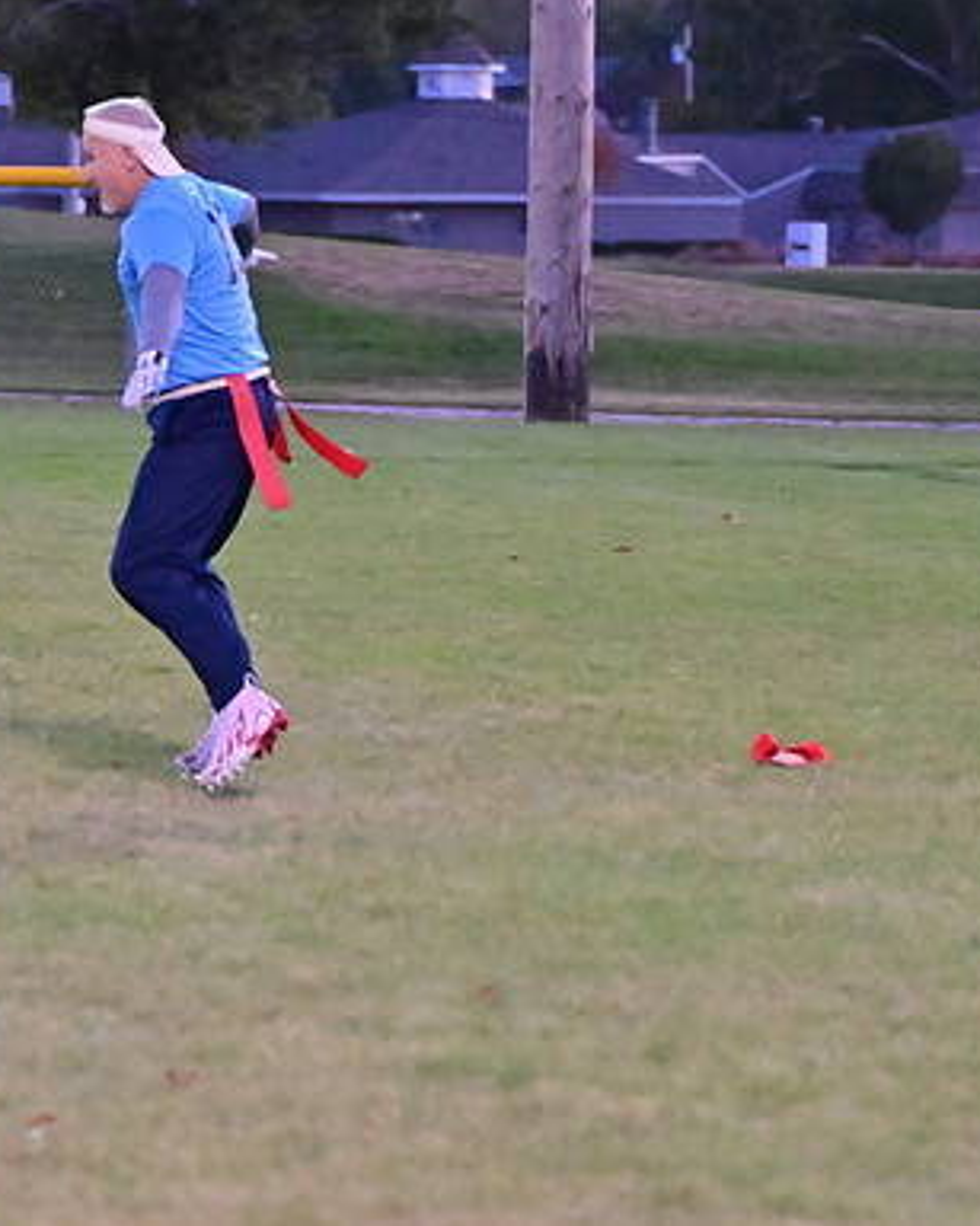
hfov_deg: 6.1
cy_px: 611
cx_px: 217
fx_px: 9249
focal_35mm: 255
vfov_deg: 7.6
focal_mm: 120
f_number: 4
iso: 6400
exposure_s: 1/500
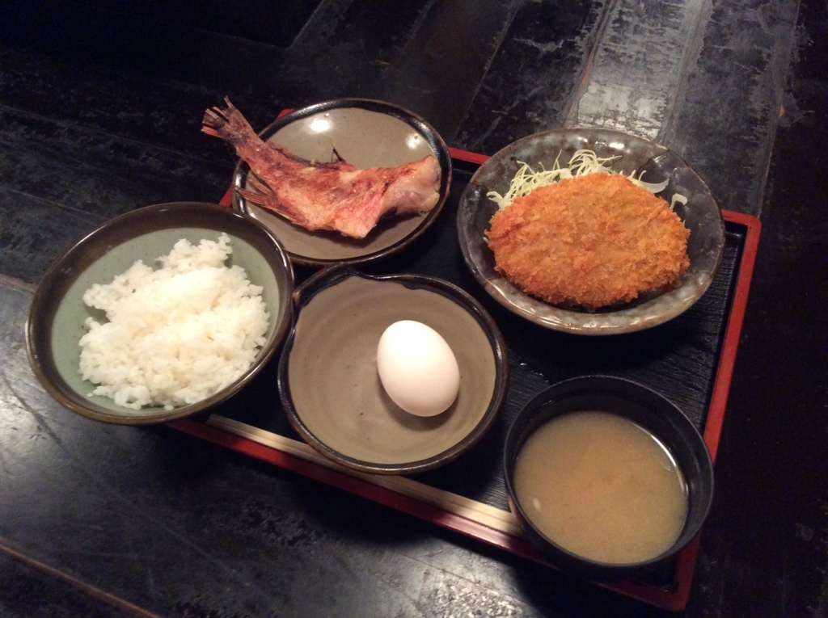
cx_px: 414
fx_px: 764
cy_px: 309
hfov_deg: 56.9
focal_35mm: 32
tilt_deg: -56.6
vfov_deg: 44.1
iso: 320
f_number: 2.4
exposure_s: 1/24
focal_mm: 3.3
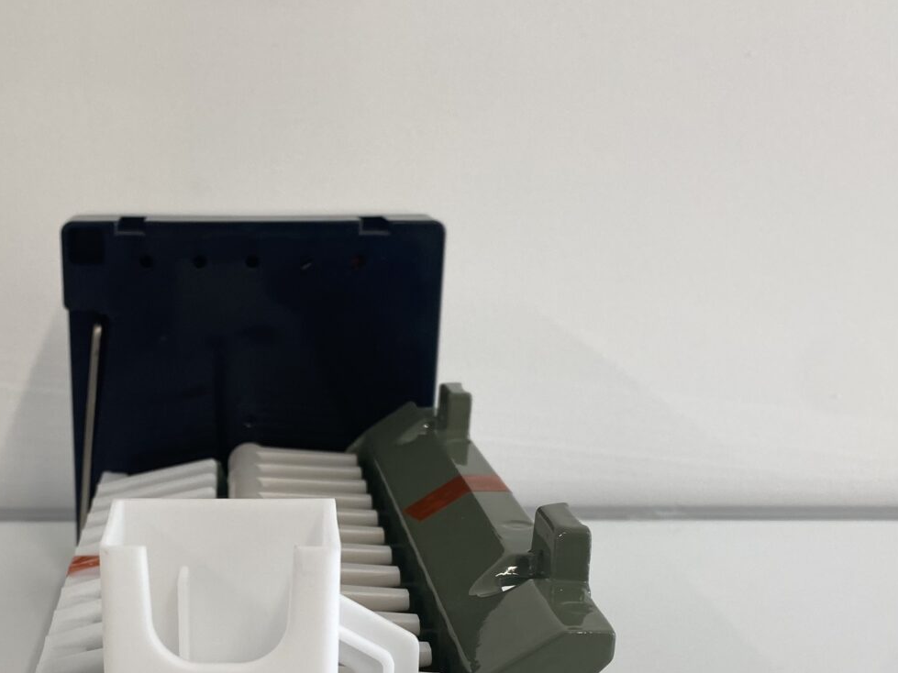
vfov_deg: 27.5
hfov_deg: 36.5
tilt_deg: -18.0
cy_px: 615
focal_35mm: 51
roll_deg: +0.5
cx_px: 212
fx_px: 1323
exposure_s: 1/100
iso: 50
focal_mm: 4.25
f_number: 1.8
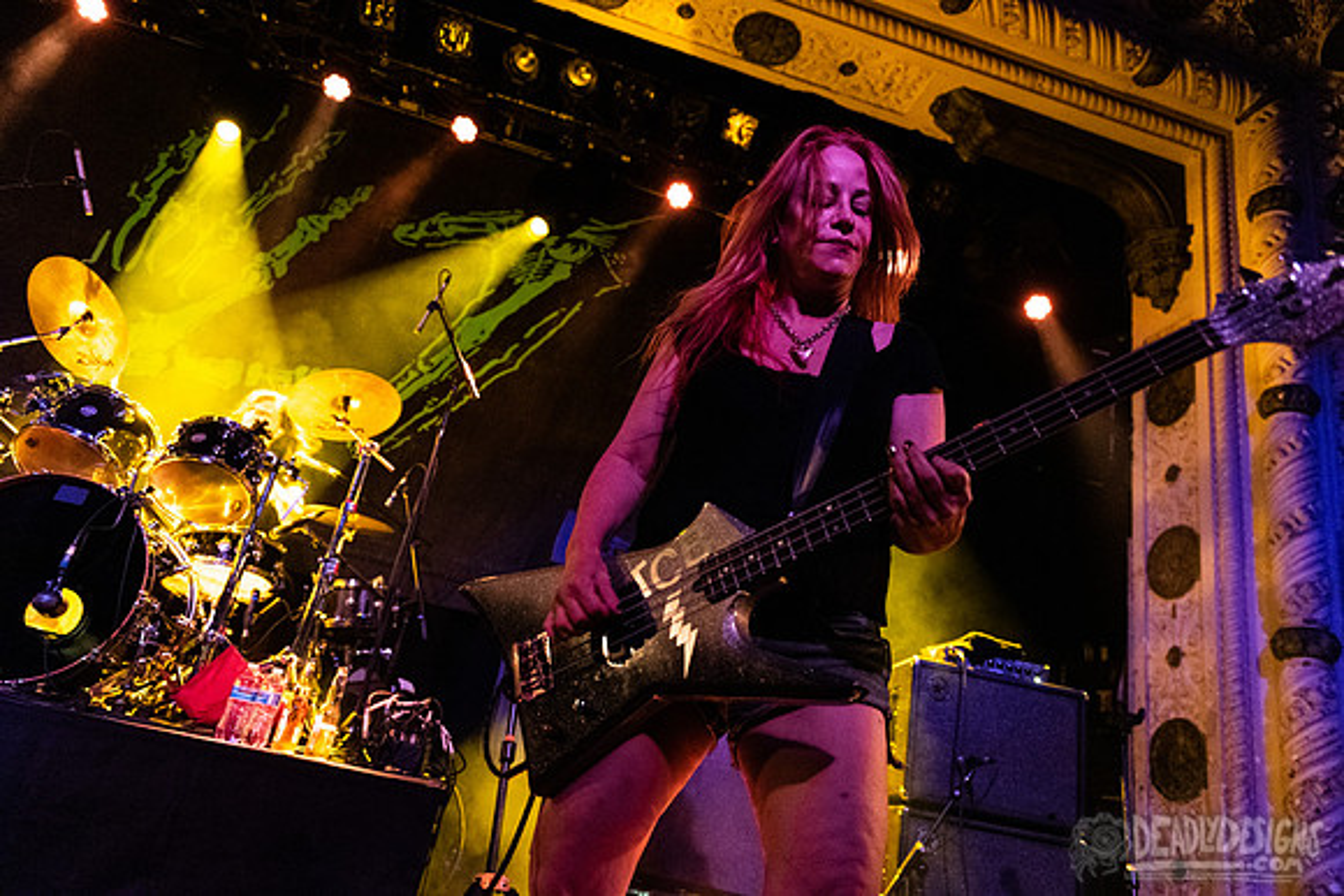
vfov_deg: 53.2
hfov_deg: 73.7
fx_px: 896
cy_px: 448
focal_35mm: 24
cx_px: 672
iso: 3200
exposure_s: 1/160
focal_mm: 24
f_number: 3.2
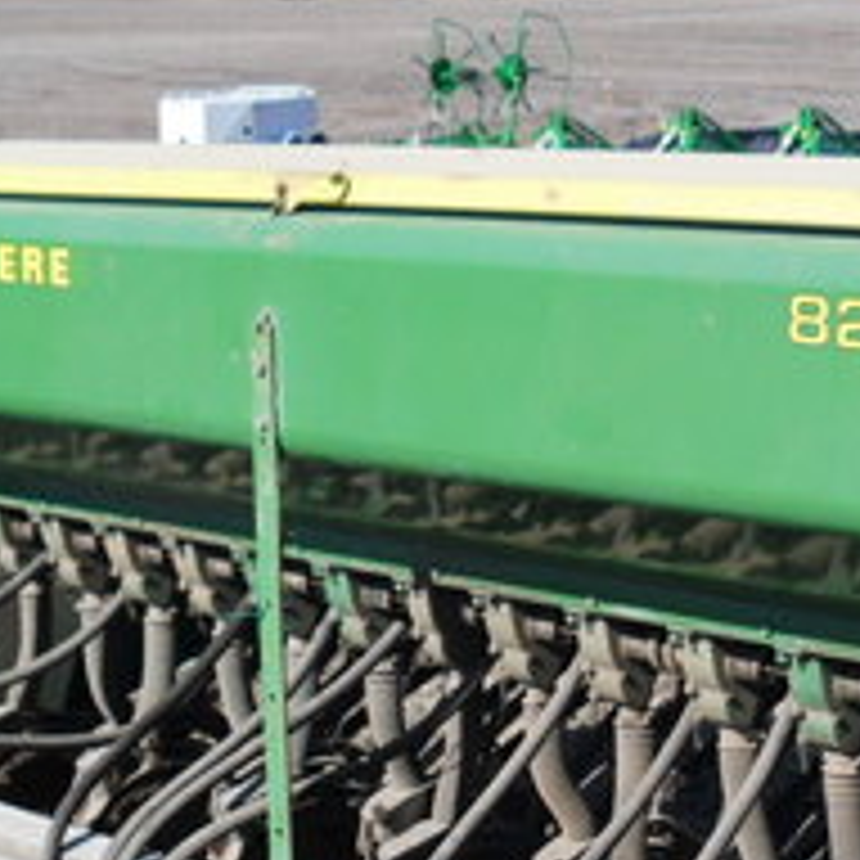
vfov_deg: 19.3
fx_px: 2473
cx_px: 684
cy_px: 792
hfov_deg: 19.5
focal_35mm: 88
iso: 80
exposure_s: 1/250
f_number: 7.6
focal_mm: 6.3
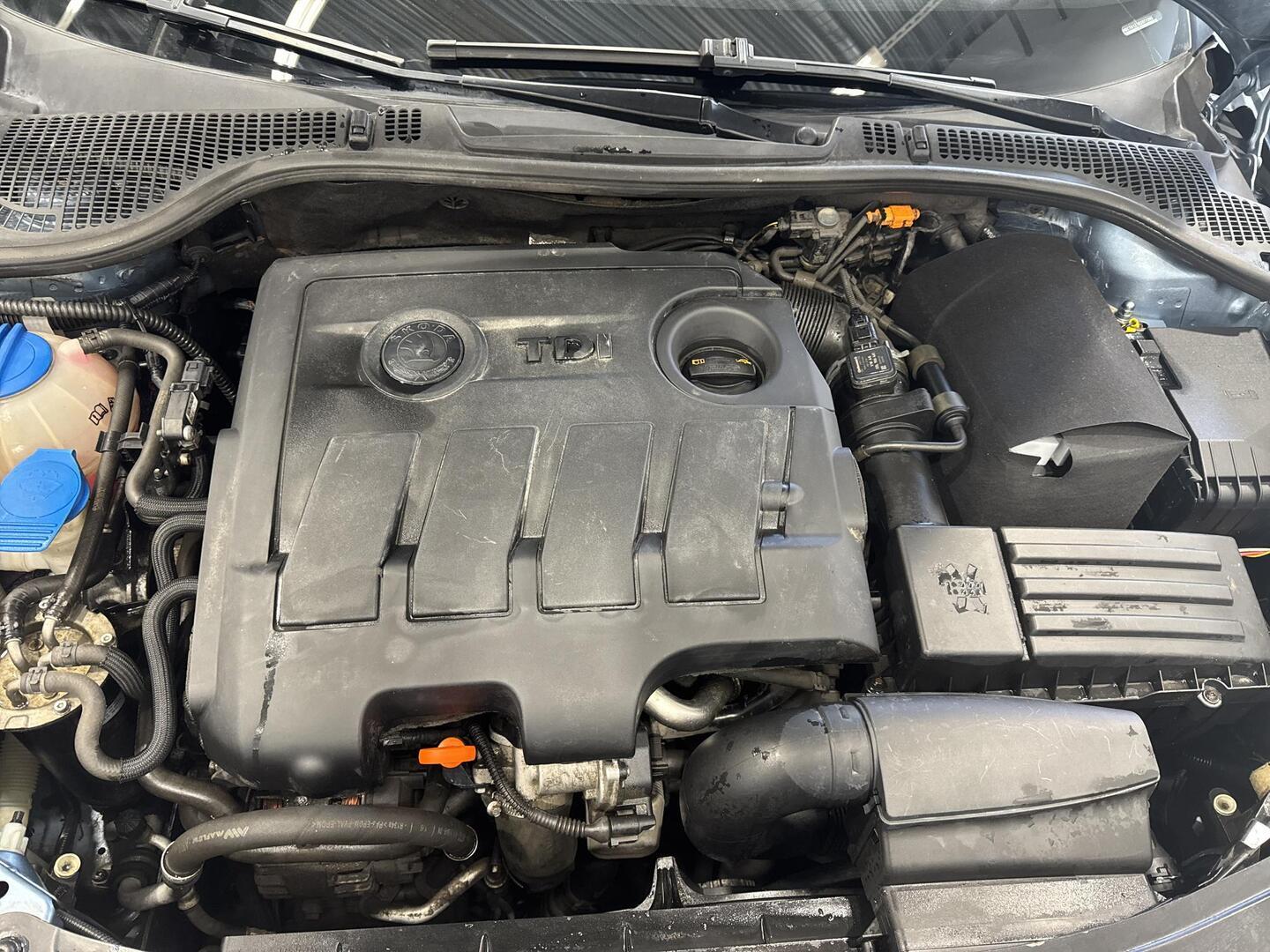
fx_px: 881
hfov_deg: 71.6
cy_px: 476
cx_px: 635
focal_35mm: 24
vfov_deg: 56.8
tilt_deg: -49.0
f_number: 1.78
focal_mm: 6.76
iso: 320
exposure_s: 1/50
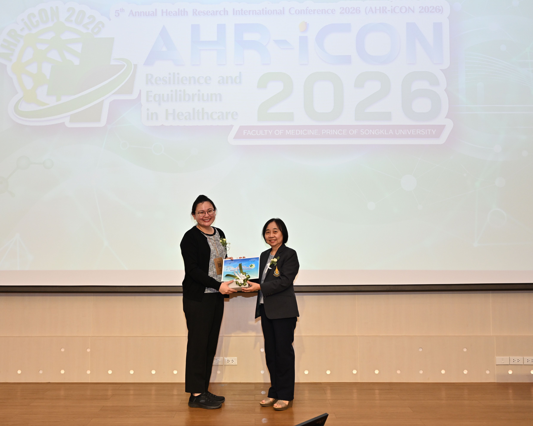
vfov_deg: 37.3
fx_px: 631
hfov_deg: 45.7
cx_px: 237
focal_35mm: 40
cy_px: 207
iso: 800
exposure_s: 1/200
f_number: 4
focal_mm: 34
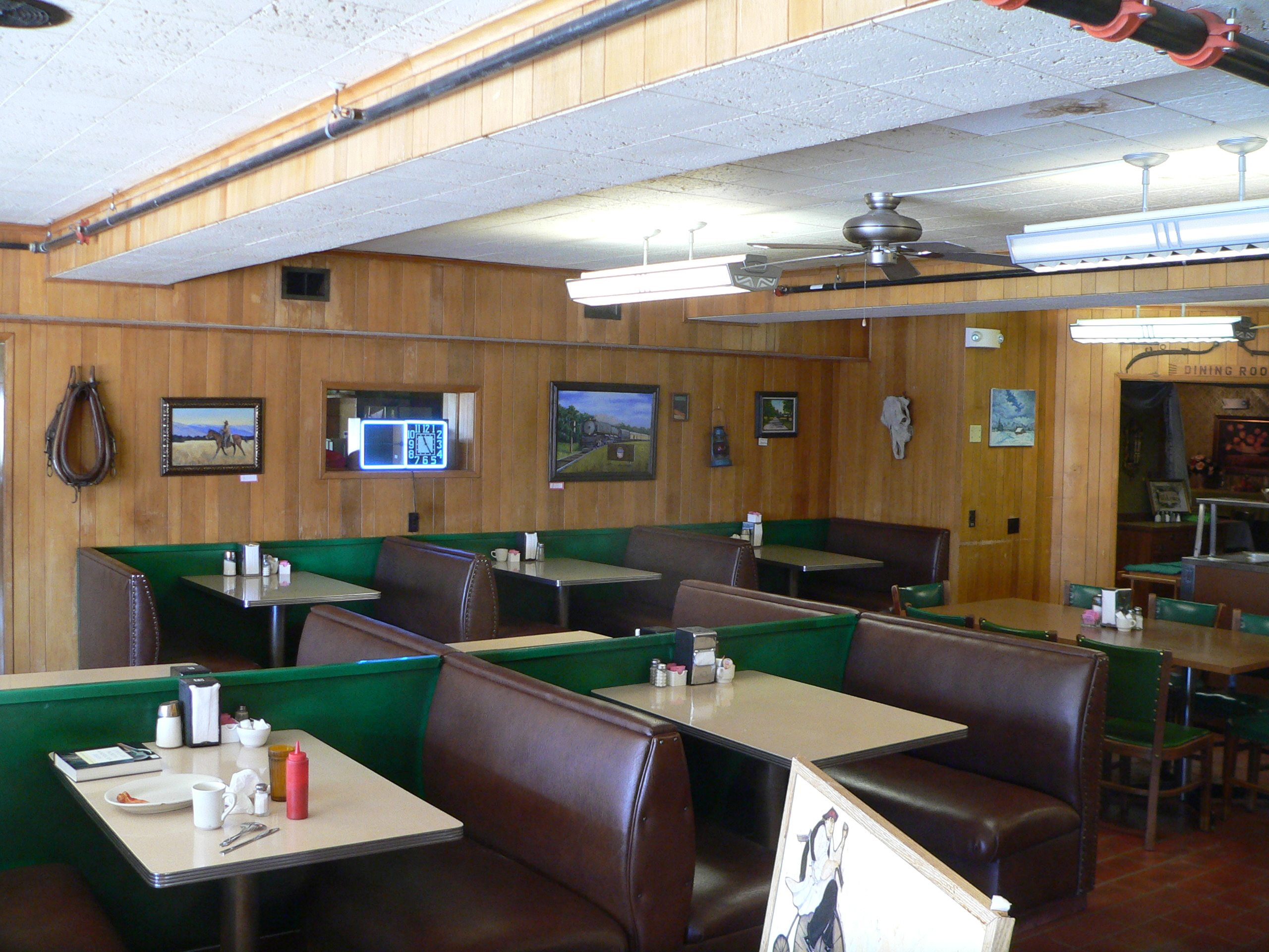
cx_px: 634
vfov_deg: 39.7
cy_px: 476
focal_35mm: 36
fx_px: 1320
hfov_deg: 51.4
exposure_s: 1/15
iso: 200
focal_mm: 6
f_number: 2.8
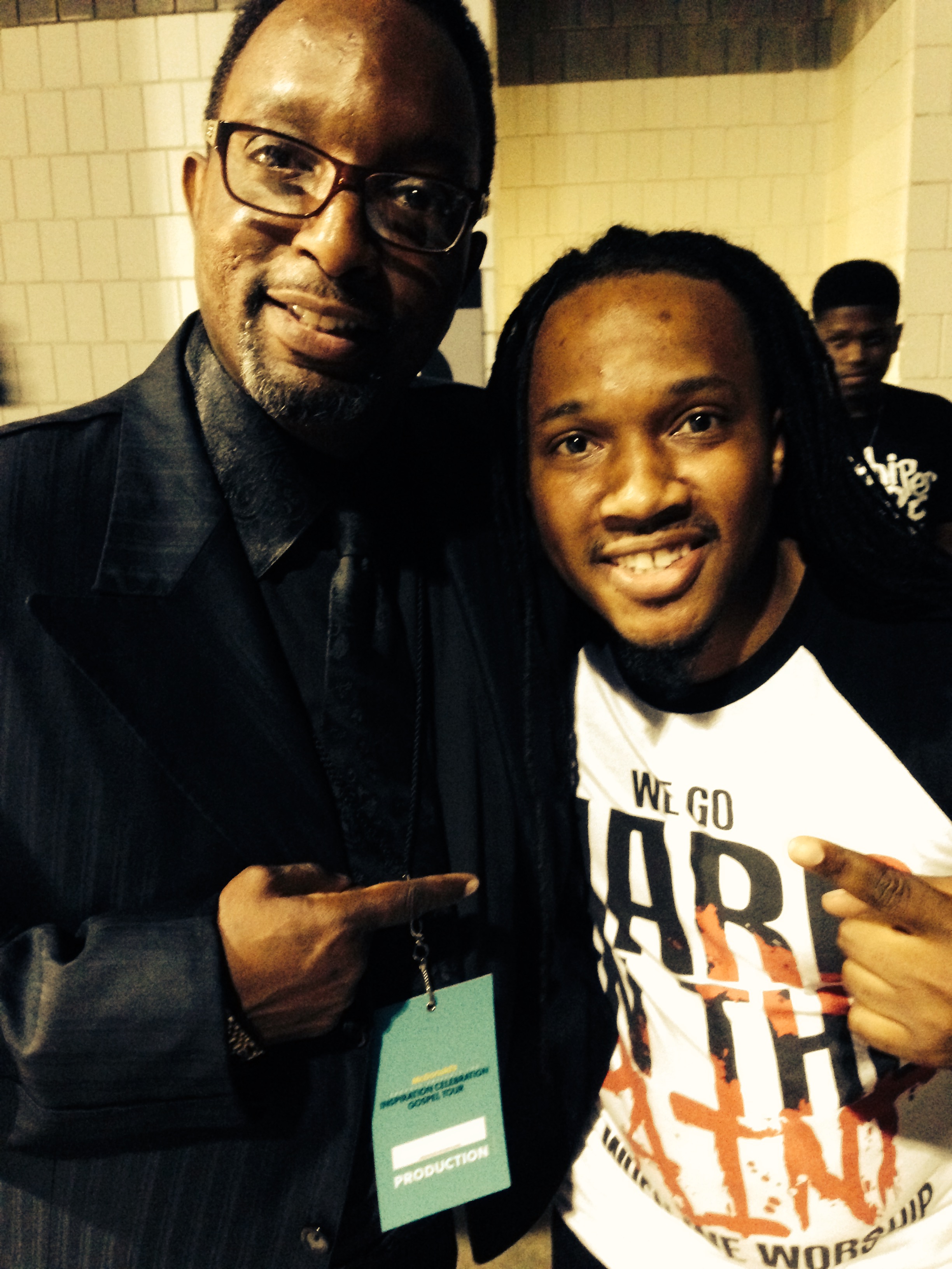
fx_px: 1210
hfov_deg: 42.9
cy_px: 634
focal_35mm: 33
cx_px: 476
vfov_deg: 55.4
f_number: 2.4
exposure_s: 1/15
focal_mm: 4.12
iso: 800
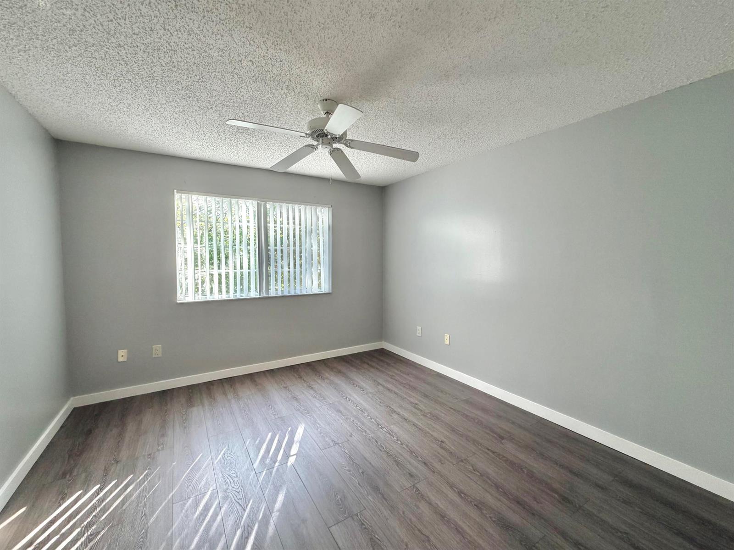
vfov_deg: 85.6
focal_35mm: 14
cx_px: 367
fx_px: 297
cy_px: 275
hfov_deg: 102.1
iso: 200
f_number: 2.2
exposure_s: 1/120
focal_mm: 2.22
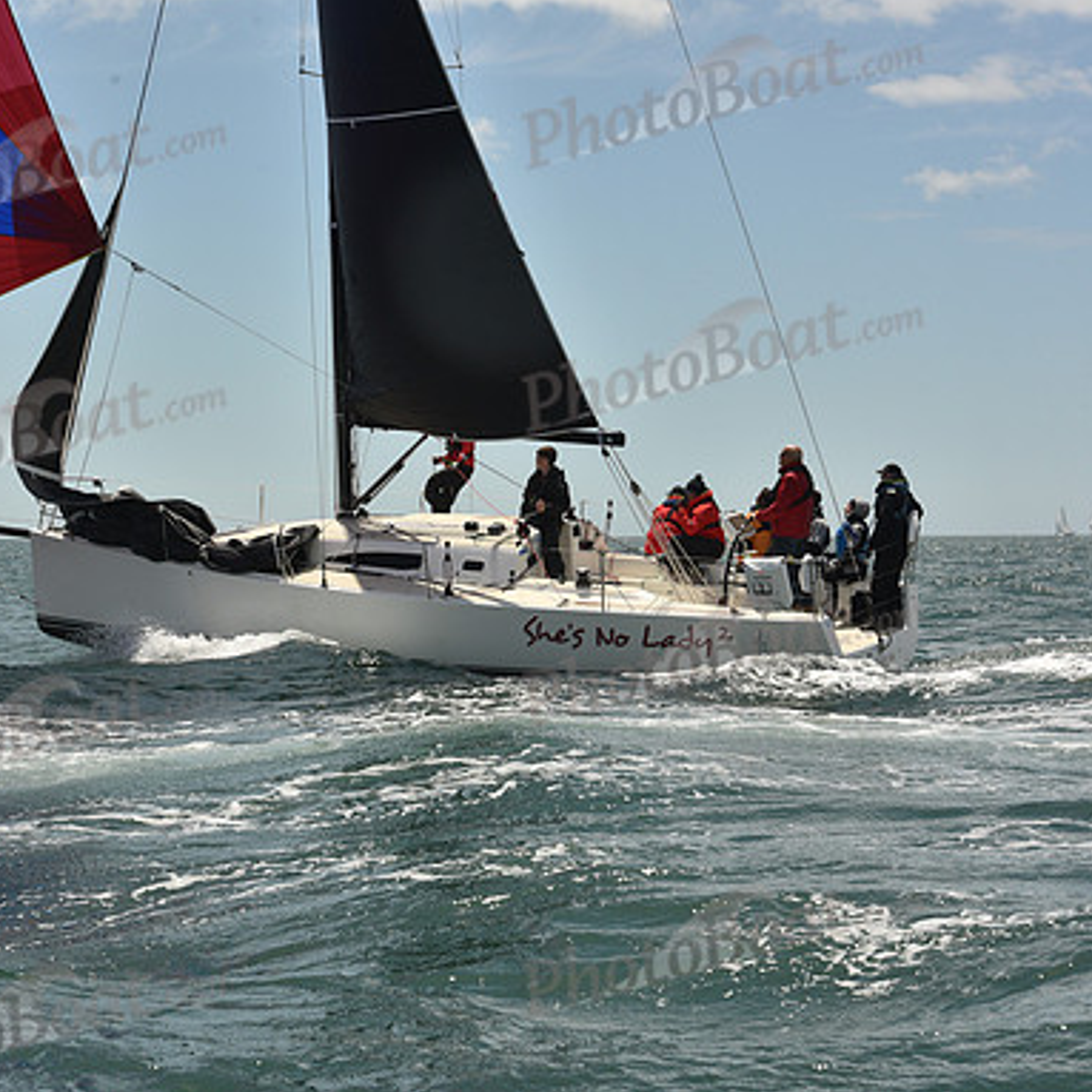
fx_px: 3212
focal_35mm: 90
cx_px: 376
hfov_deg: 19.2
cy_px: 546
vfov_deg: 19.3
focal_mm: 70
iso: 320
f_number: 13
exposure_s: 1/800
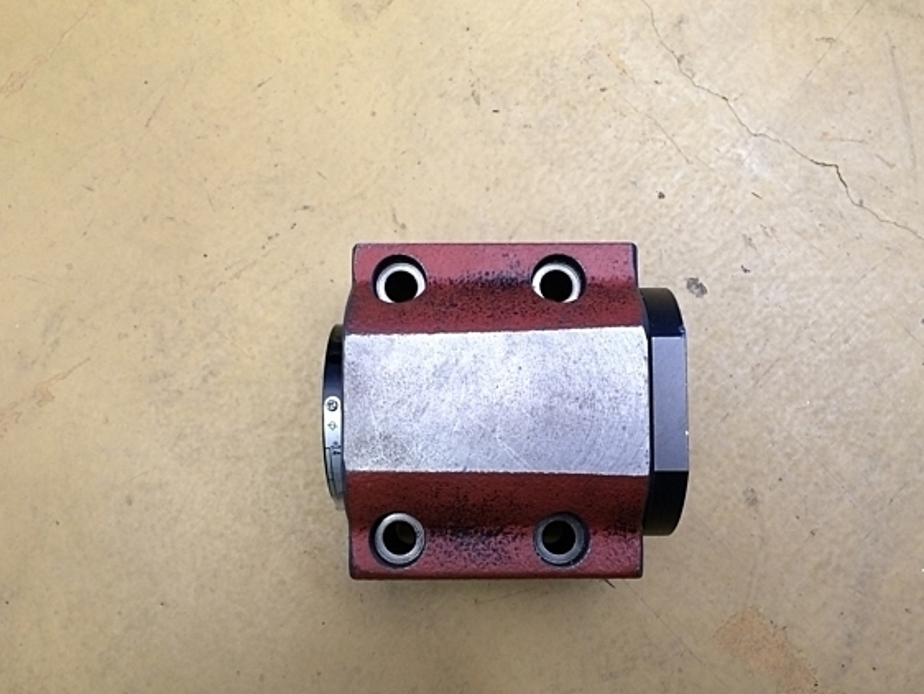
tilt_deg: -84.8
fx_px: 881
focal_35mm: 33
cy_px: 386
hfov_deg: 55.3
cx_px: 487
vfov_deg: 42.9
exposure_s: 1/30
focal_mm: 4.15
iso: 100
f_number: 2.2
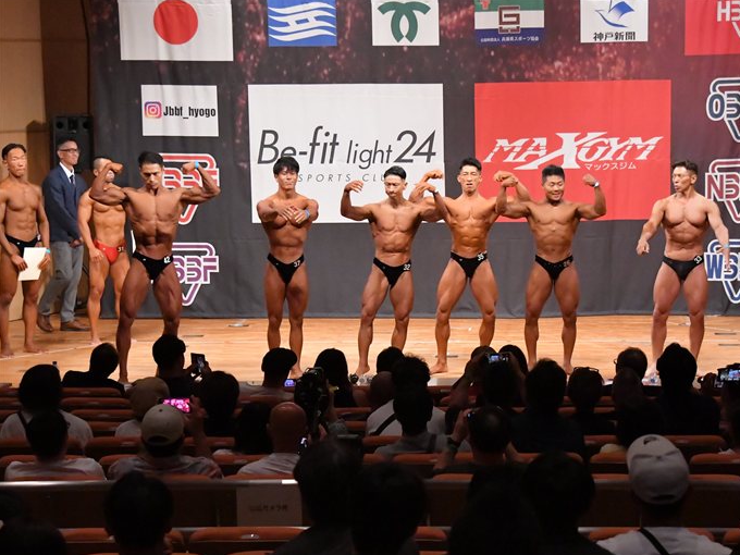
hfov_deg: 17.1
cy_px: 276
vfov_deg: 12.9
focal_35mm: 115
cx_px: 420
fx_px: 2458
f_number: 5.6
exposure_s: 1/400
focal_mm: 70
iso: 11400
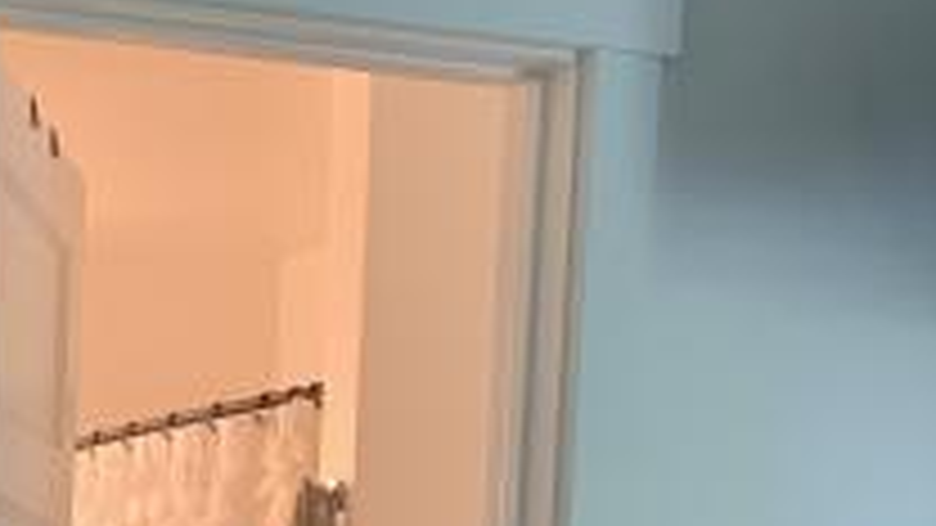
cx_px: -279
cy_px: 949
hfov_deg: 22.0
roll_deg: -1.0
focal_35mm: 87
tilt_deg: -5.2
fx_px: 2159
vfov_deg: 12.7
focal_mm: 4.25
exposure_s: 1/60
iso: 160
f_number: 1.8
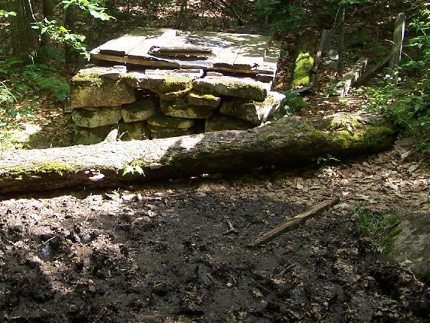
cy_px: 82
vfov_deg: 21.4
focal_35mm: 68
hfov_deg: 28.2
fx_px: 845
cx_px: 118
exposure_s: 1/160
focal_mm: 6.3
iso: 80
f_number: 2.8
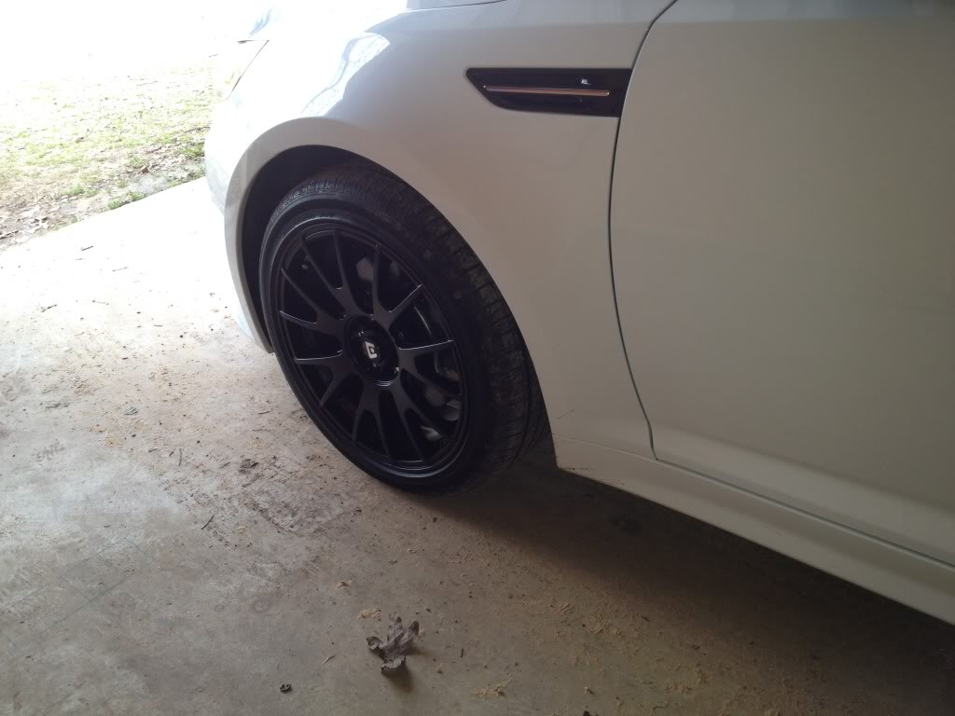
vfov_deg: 40.7
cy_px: 358
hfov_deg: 52.6
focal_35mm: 35
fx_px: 966
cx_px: 478
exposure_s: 1/20
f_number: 2.4
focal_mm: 4.3
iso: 80
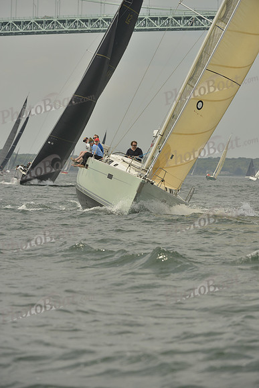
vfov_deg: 7.6
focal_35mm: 270
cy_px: 194
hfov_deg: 5.1
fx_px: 2912
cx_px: 130
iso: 280
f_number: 8
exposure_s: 1/1250
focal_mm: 270
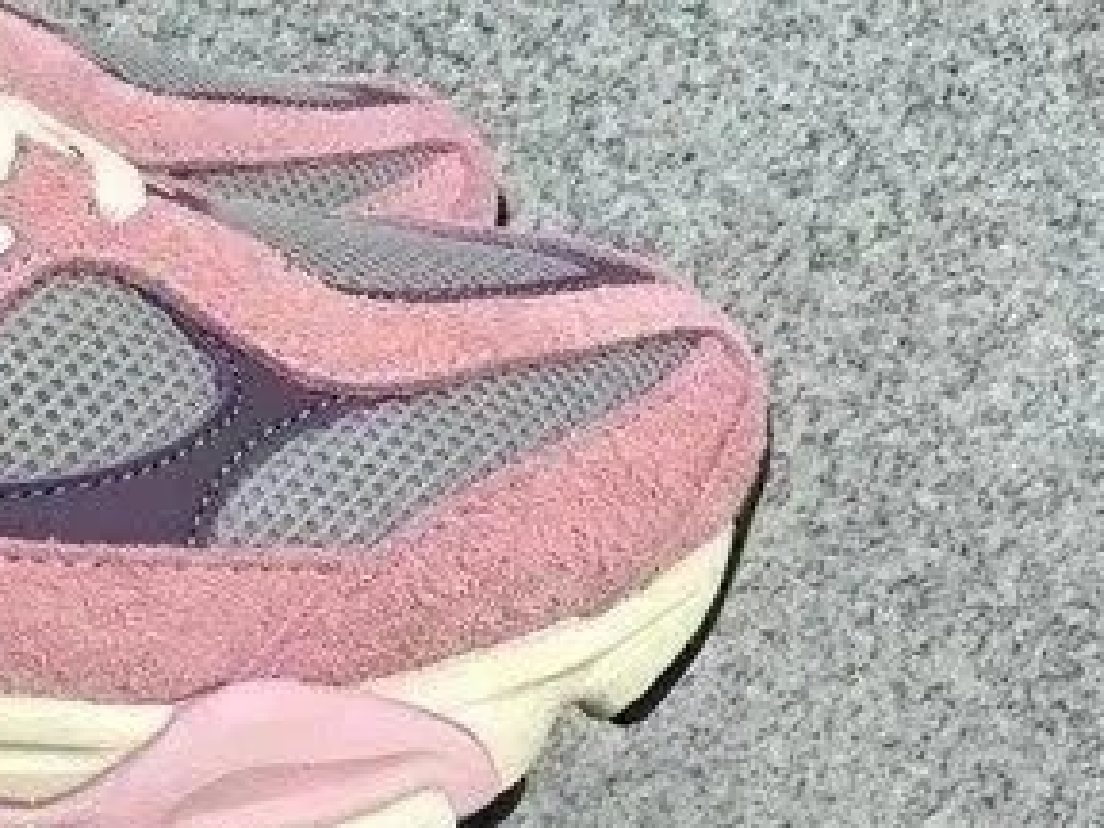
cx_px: -414
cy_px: 700
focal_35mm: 97
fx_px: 3094
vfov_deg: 15.1
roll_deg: +0.1
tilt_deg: -20.9
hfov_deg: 18.5
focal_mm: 3.3
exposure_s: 1/281
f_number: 2.4
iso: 25
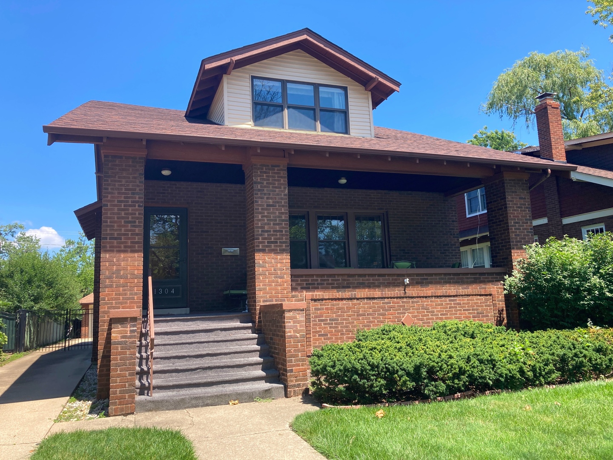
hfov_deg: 63.4
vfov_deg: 49.7
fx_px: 496
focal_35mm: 28
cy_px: 230
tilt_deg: +9.3
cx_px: 306
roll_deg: +1.5
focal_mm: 3.99
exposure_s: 1/783
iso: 20
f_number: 1.8
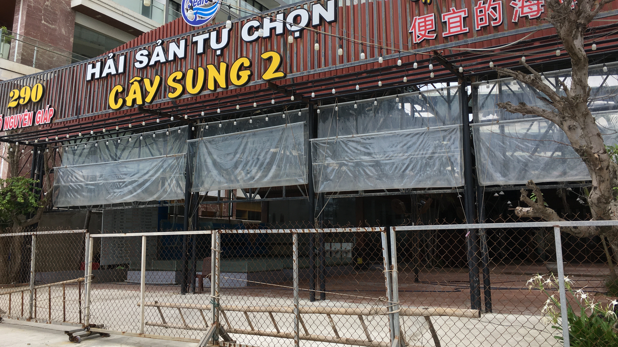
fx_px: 524
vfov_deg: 36.6
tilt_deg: +12.3
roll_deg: -0.1
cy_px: 142
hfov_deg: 61.0
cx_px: 308
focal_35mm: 32
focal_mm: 4.15
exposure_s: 1/855
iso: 25
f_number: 2.2
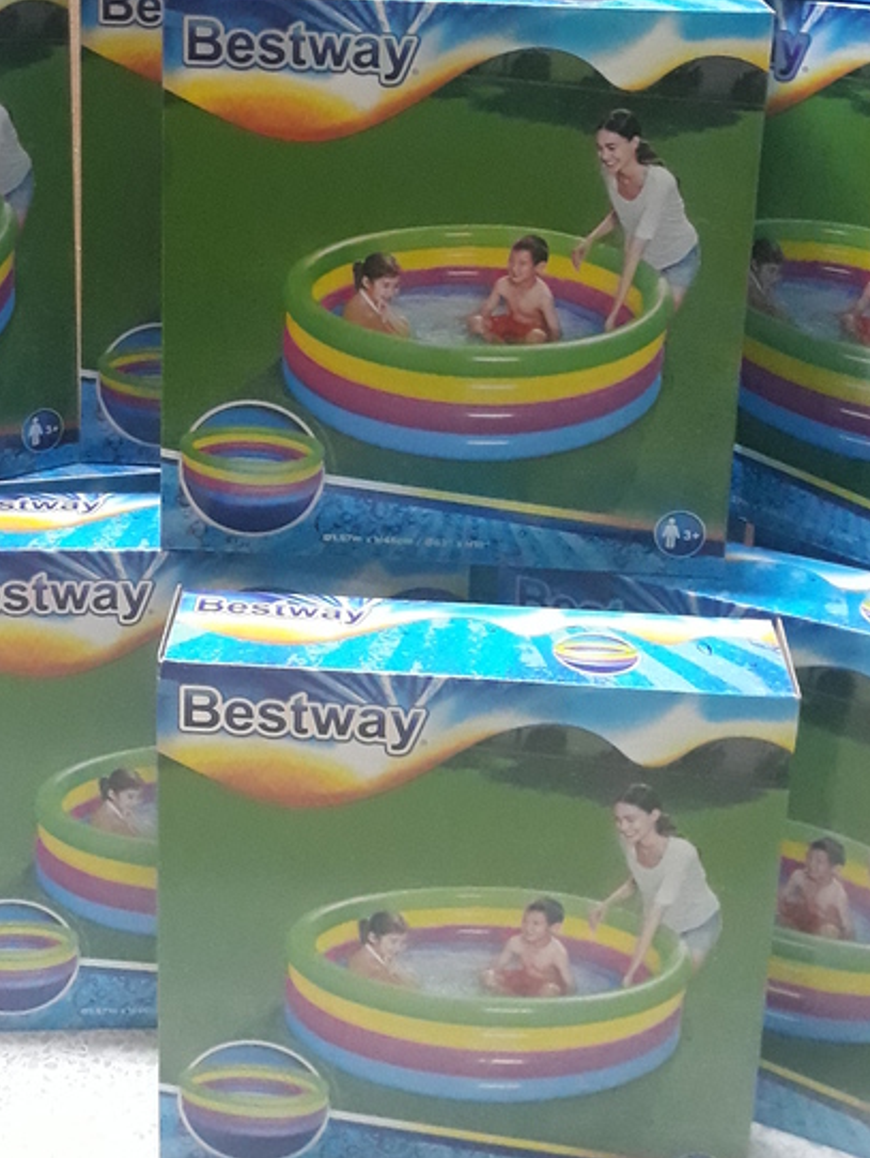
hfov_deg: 28.5
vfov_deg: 35.9
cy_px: 192
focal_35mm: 51
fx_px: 1708
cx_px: 353
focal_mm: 3.71
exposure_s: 1/24
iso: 640
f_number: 1.7
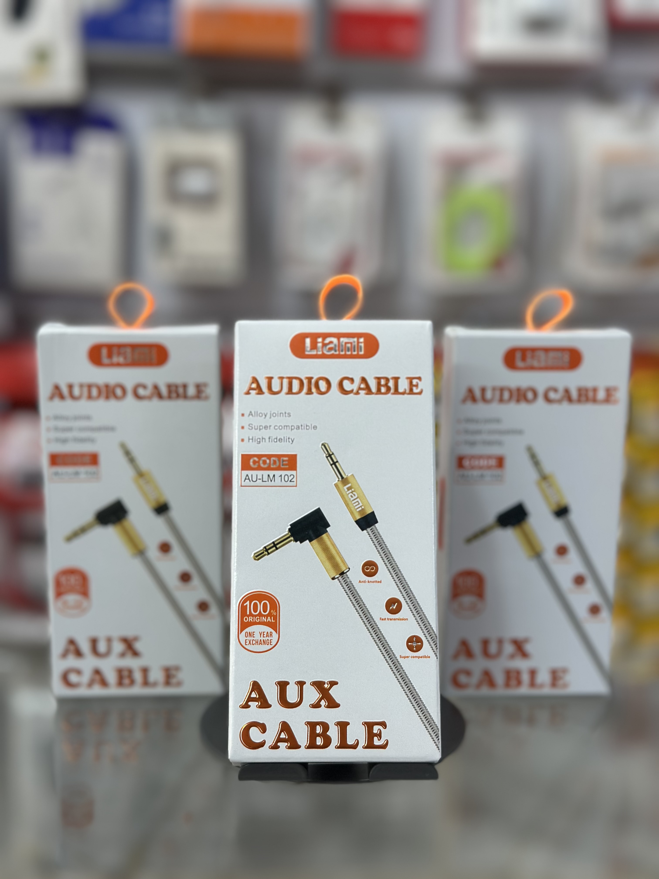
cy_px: 440
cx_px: 330
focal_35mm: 48
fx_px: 1218
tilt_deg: -11.9
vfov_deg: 39.7
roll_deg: -1.2
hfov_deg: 30.3
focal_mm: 6.86
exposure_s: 1/223
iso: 80
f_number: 1.78
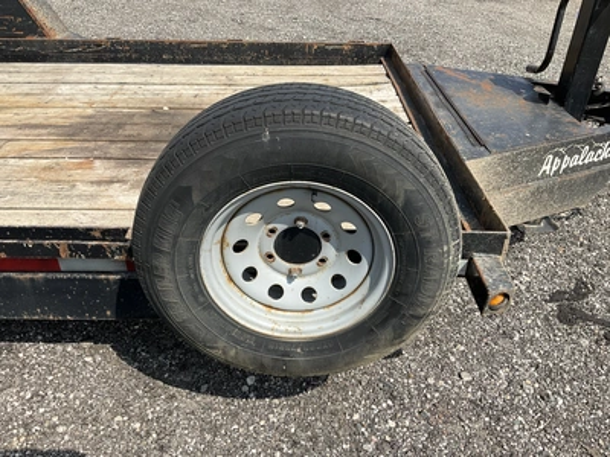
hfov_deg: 61.7
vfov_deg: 48.2
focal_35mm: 29
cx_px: 305
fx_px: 511
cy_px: 228
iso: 25
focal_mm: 3
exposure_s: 1/1626
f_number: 1.8
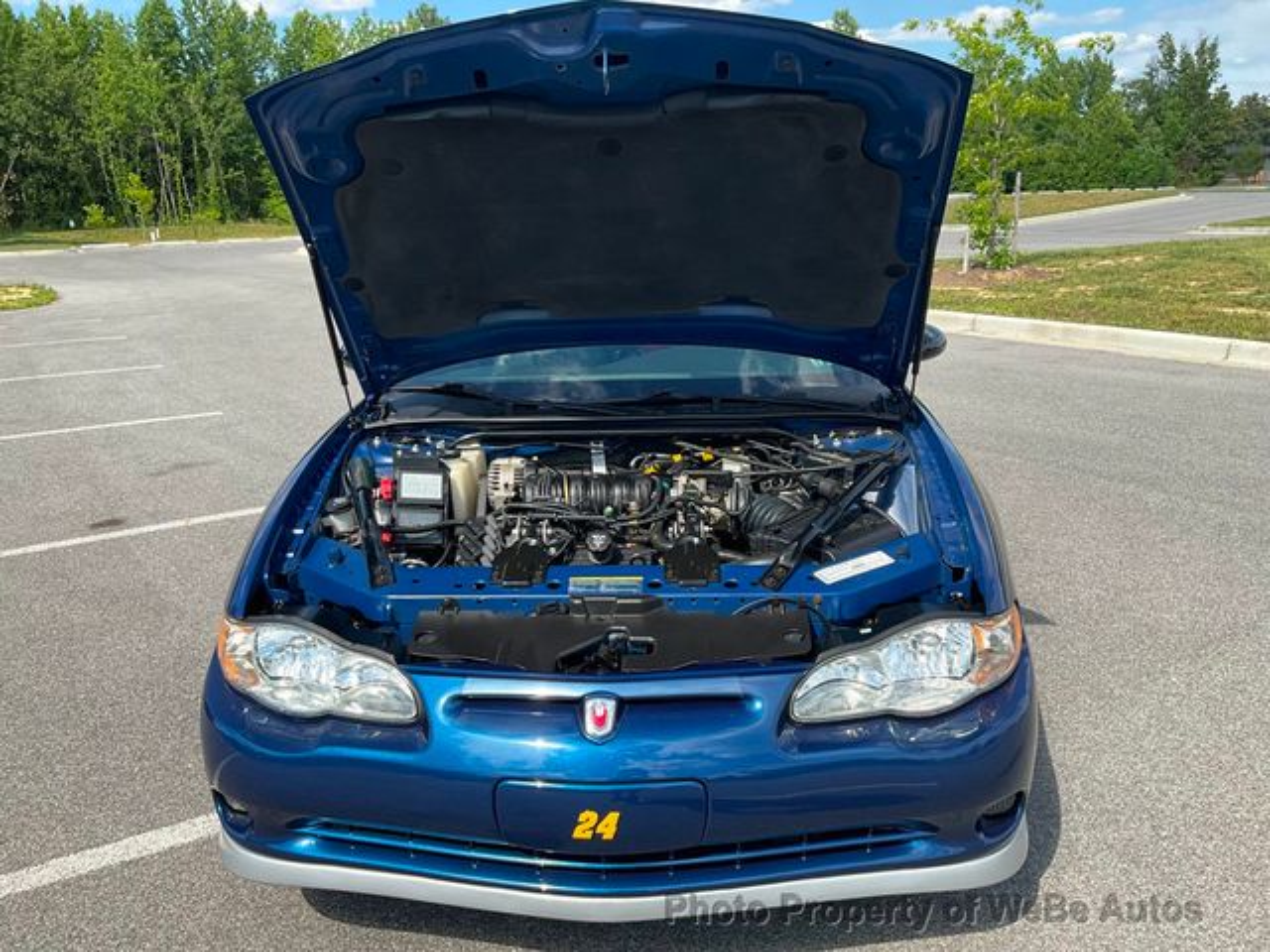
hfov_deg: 61.7
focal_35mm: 29
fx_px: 1064
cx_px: 635
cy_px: 476
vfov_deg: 48.2
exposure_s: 1/1015
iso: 25
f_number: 1.8
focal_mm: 3
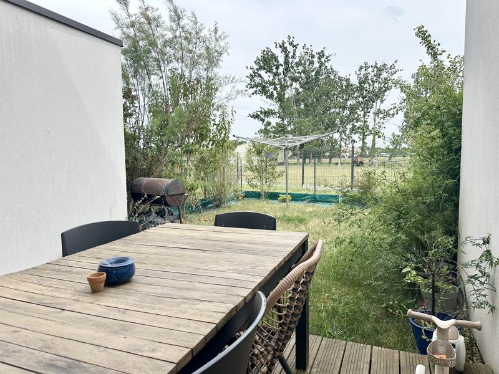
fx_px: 346
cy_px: 187
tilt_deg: -4.9
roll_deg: +1.3
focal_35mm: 24
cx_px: 250
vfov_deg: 56.8
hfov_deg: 71.6
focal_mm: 6.86
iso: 80
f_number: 1.78
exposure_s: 1/2882
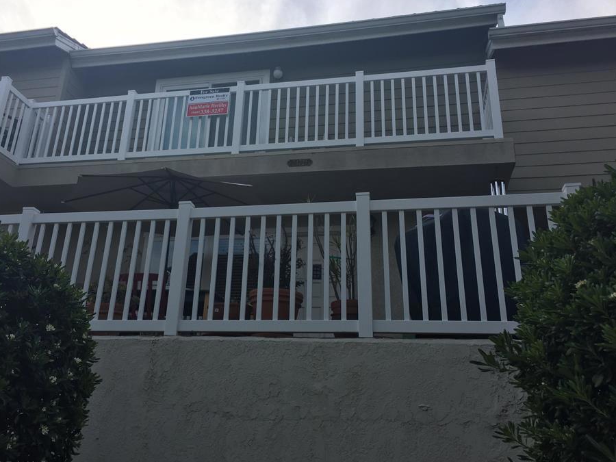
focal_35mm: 33
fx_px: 587
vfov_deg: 42.9
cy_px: 215
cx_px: 269
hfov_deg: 55.2
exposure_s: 1/1799
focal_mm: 4.15
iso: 32
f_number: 2.2
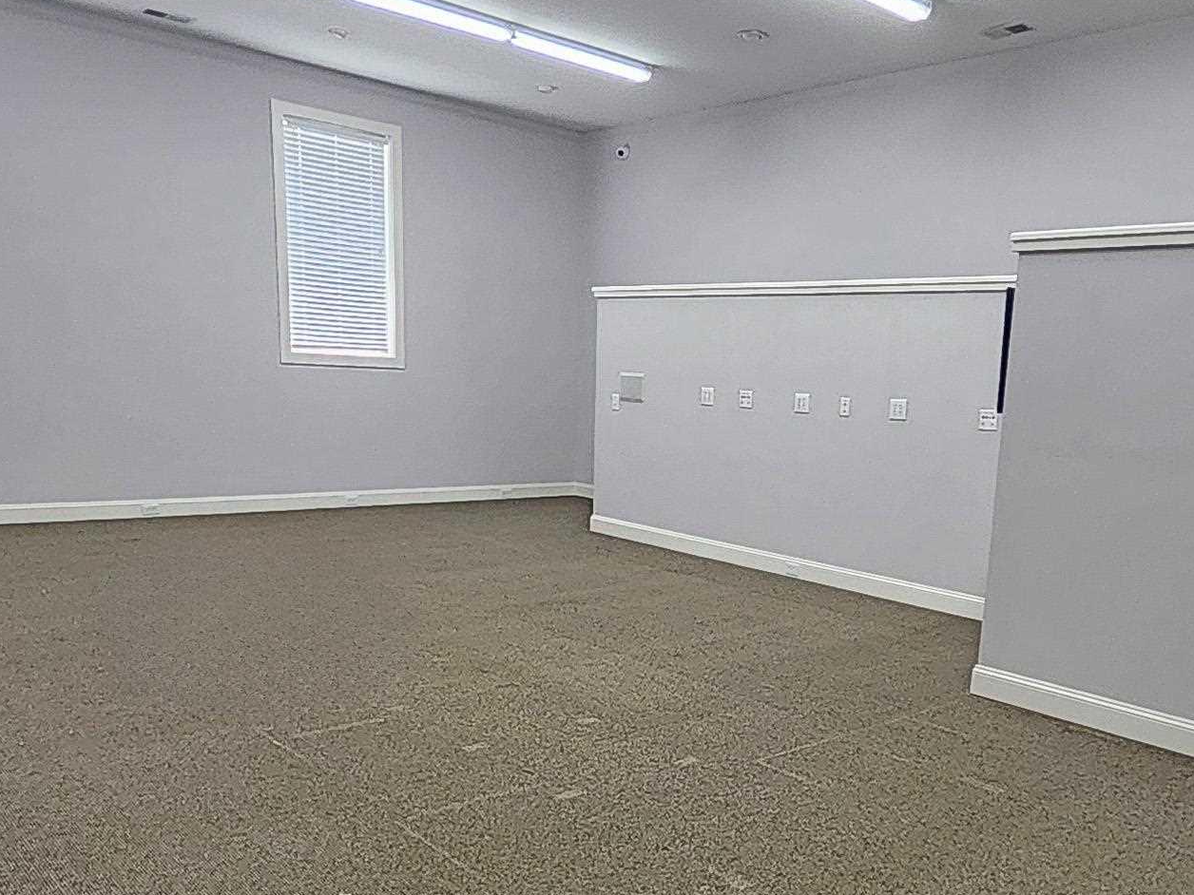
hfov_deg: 59.3
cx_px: 732
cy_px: 571
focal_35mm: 30
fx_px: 1035
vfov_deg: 46.3
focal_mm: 1.13
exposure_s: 1/60
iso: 125
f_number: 2.2
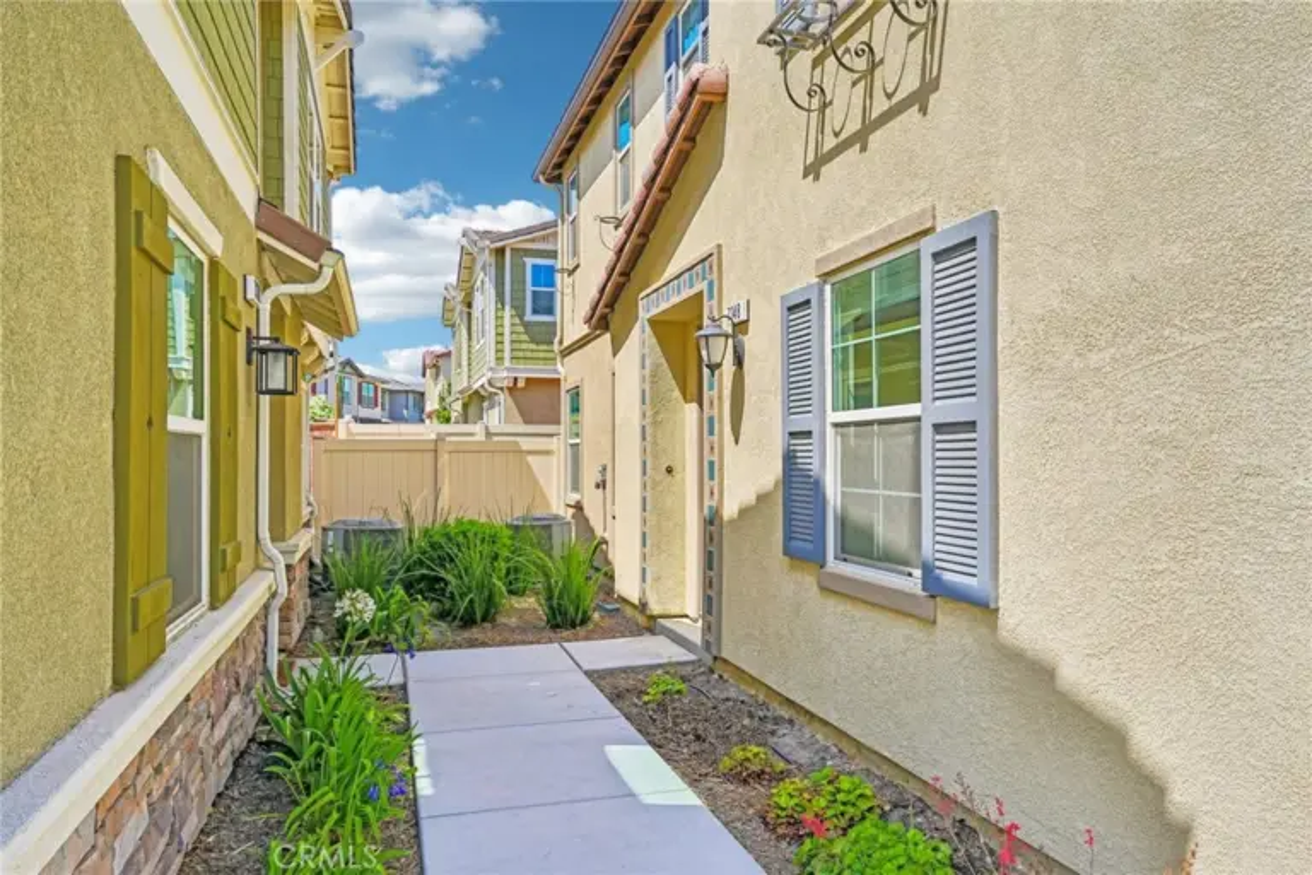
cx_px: 656
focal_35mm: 24
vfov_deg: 53.1
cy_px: 438
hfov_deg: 73.7
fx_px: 875
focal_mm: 24
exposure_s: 1/400
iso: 125
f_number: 8
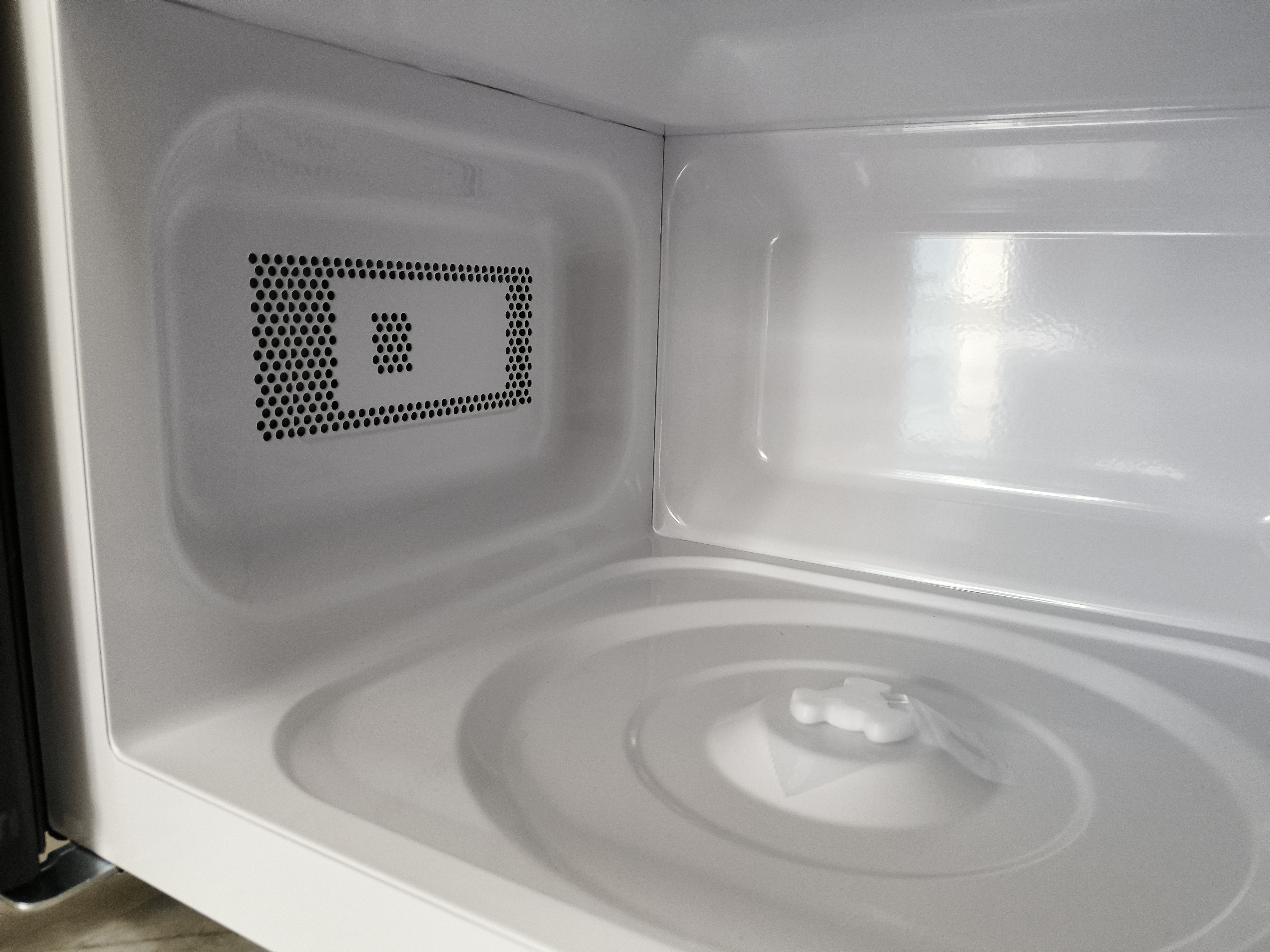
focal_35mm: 26
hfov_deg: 67.3
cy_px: 476
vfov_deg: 53.1
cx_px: 635
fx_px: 954
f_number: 1.79
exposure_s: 1/100
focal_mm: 4.84
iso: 724
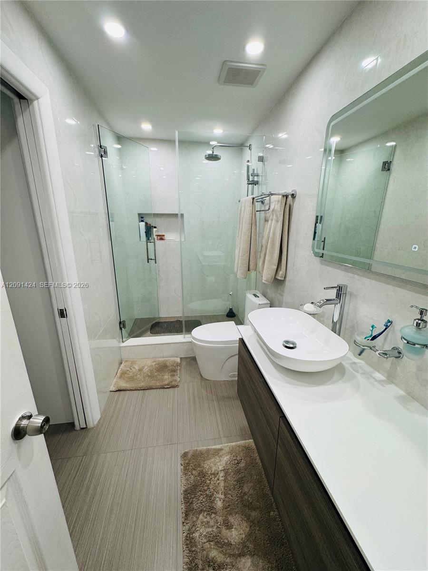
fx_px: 231
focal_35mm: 14
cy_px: 286
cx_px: 214
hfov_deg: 85.7
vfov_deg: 102.1
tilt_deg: -15.2
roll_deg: +0.3
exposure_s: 1/120
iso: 160
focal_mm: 2.22
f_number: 2.2
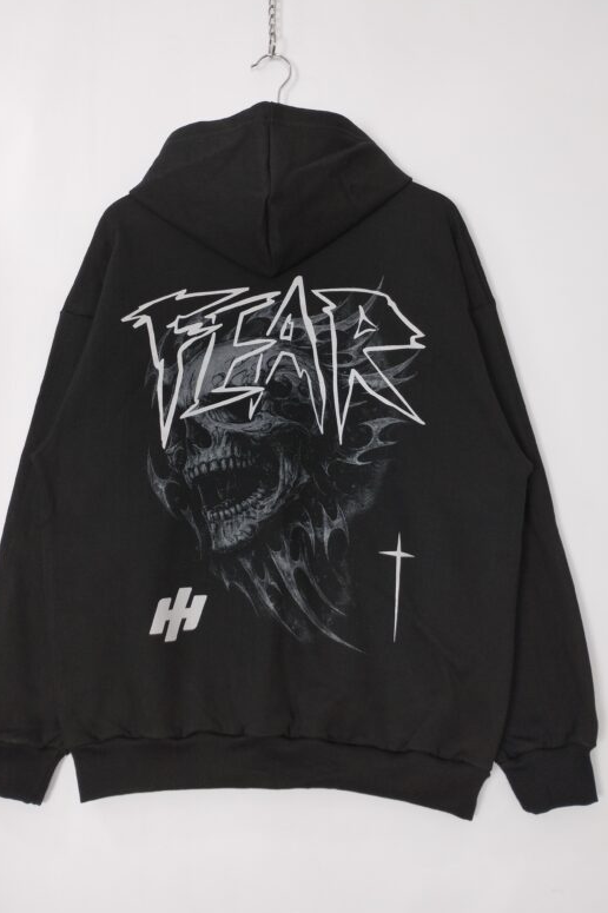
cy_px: 454
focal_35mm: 30
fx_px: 761
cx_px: 285
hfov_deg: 43.5
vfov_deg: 62.0
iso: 100
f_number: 1.8
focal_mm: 4.27
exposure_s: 1/15
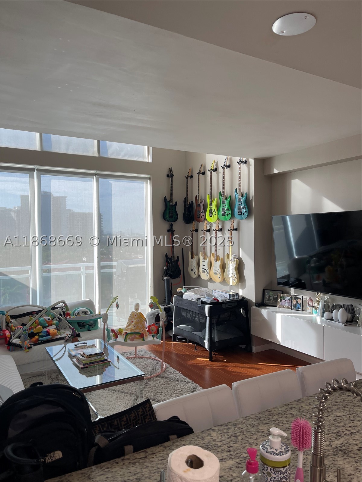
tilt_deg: -1.9
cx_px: 181
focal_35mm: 25
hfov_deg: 54.9
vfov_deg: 69.4
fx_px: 349
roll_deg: +0.0
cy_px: 241
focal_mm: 5.1
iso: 50
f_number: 1.6
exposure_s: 1/120
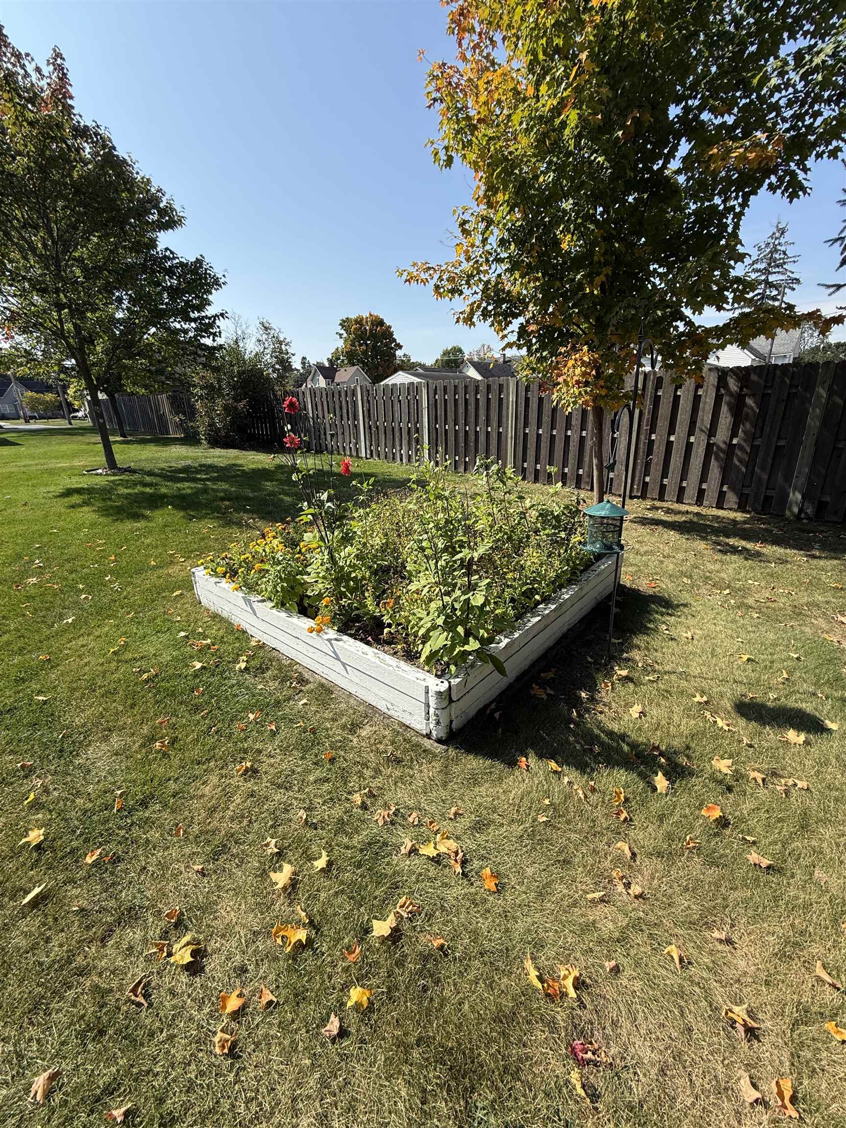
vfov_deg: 102.1
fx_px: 456
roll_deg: +0.4
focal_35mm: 14
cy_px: 564
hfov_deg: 85.7
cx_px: 423
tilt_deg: -18.0
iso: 50
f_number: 2.2
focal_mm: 2.22
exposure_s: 1/1145
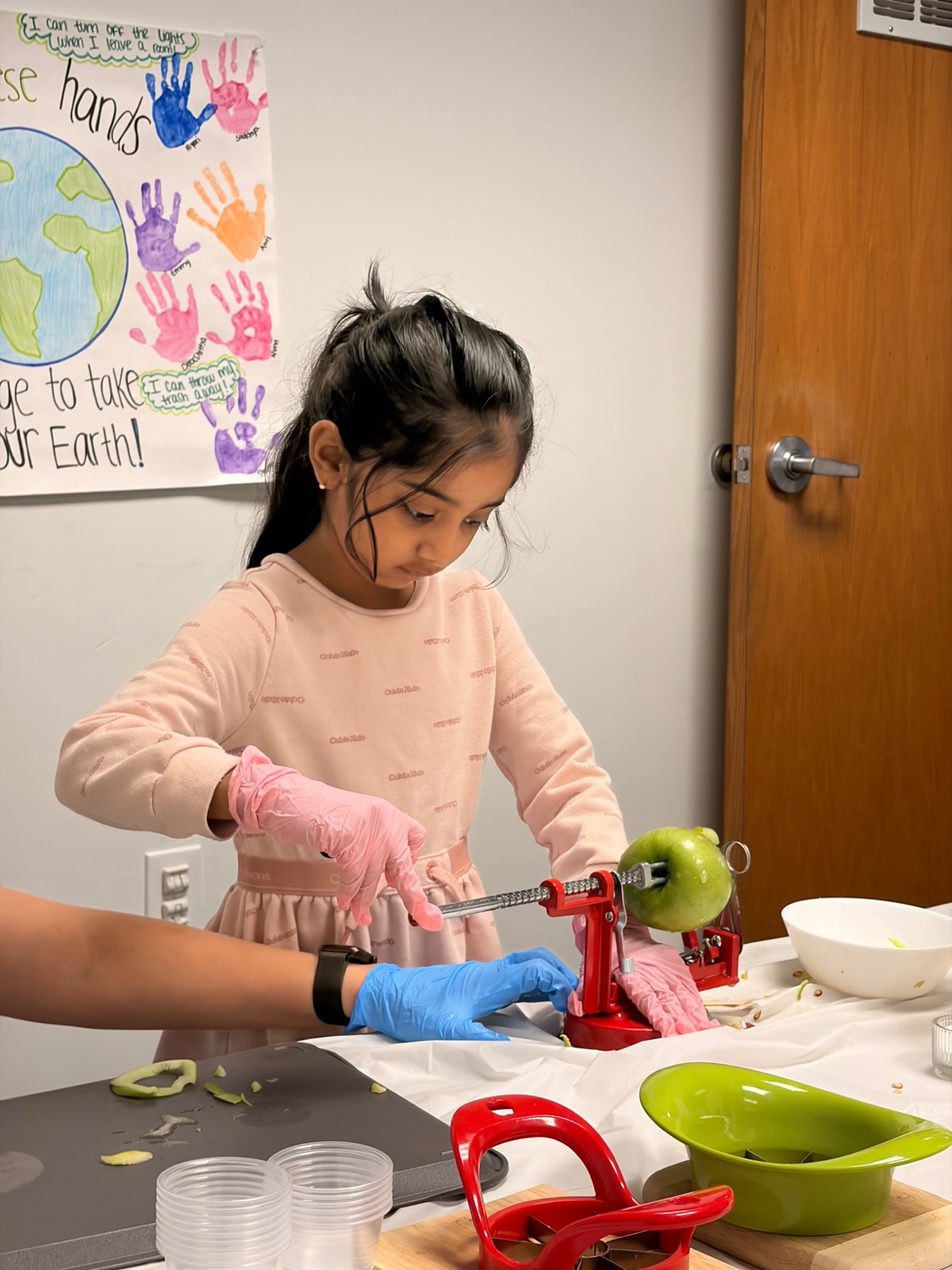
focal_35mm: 52
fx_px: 1907
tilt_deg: -2.4
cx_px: 476
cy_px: 635
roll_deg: -0.3
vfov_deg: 36.8
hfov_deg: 28.0
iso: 80
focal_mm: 5.96
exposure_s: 1/60
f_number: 1.6
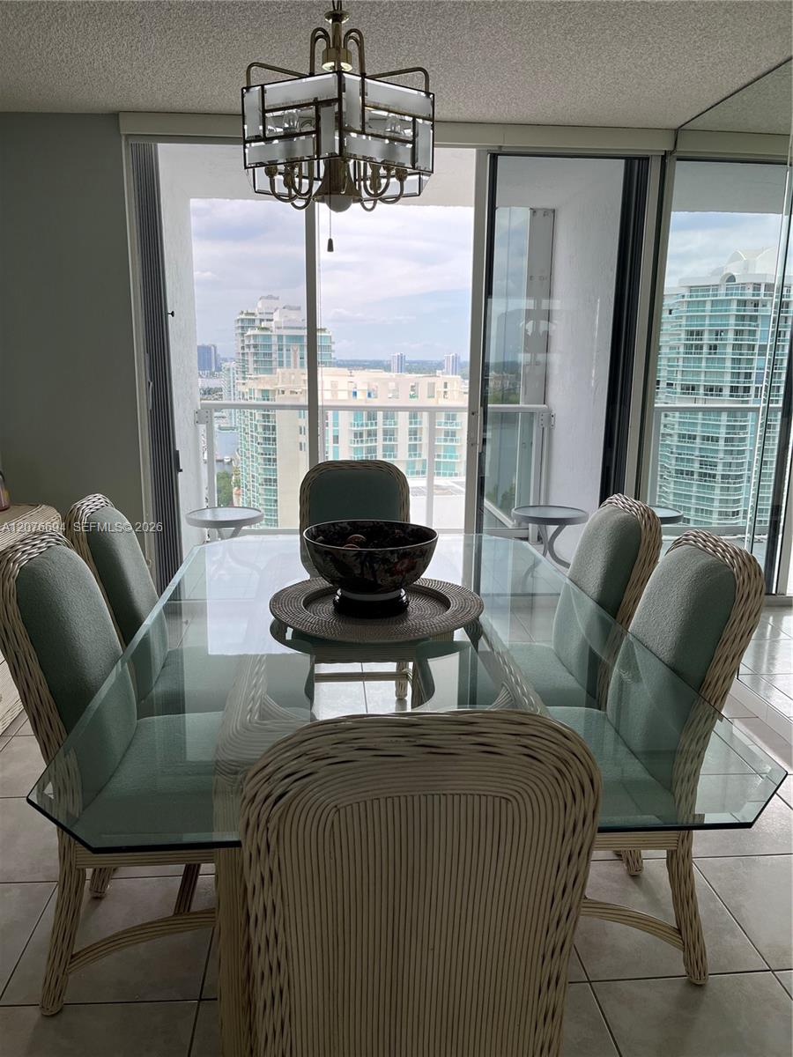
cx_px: 396
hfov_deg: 53.1
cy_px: 528
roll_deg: +0.2
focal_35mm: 26
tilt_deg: -13.0
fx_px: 794
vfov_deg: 67.3
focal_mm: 5.1
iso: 50
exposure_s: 1/821
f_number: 1.6
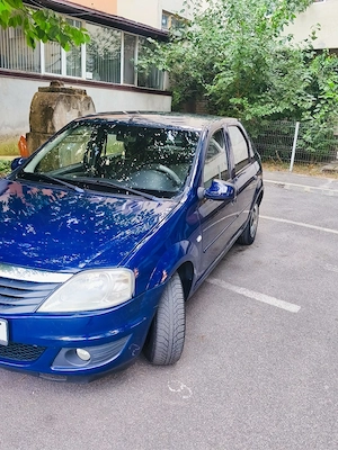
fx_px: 365
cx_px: 169
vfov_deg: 63.4
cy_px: 225
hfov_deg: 49.7
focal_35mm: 28
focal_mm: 6.18
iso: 80
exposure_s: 1/100
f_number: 1.65
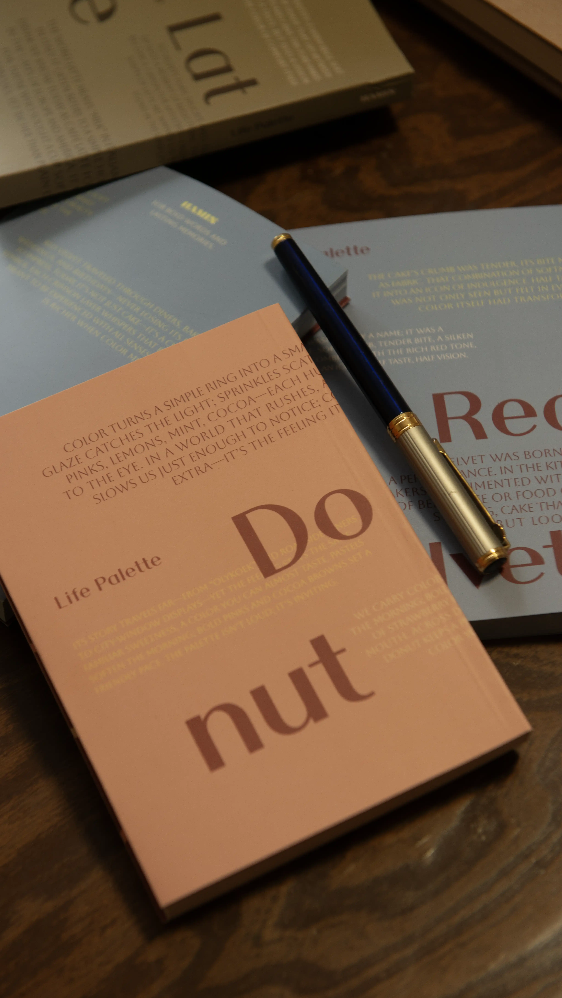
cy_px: 497
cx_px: 229
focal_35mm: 74
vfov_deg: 28.6
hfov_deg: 16.3
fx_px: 1960
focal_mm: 70
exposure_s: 1/125
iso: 640
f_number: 4
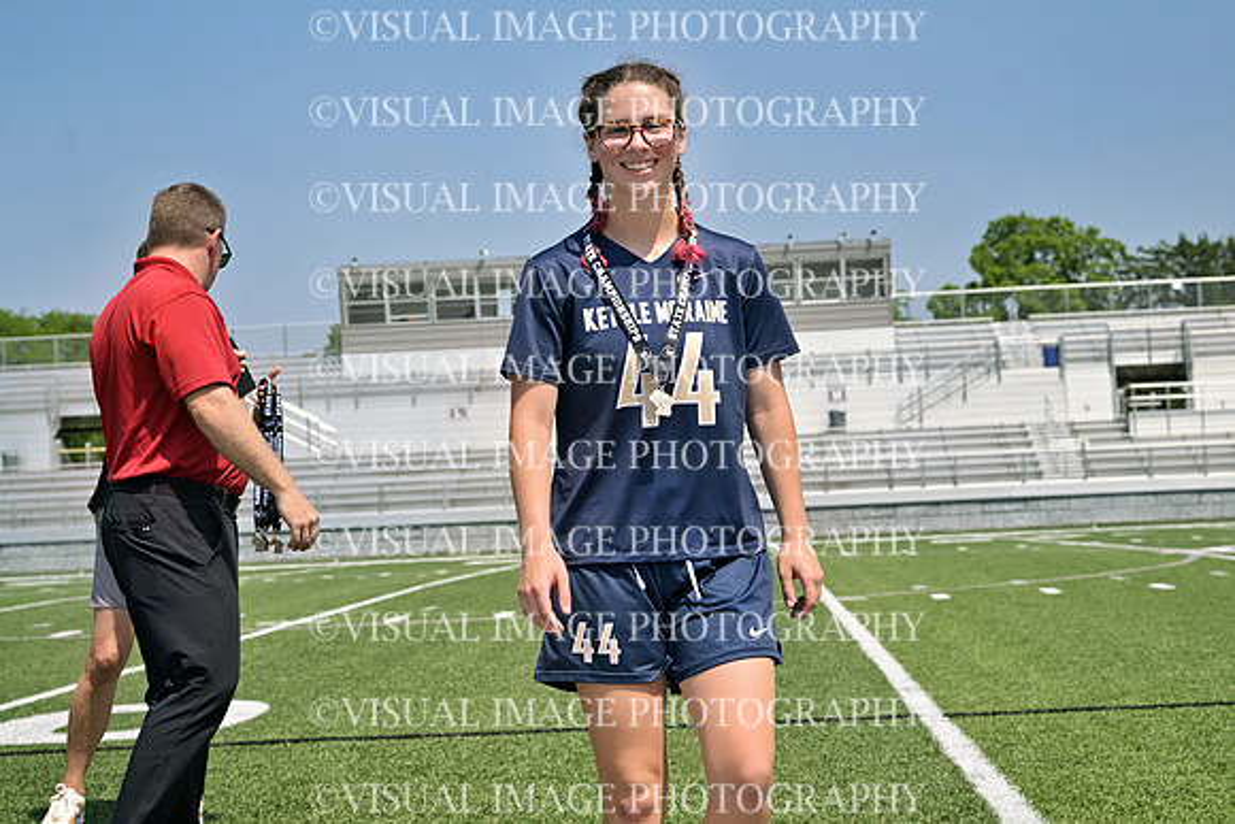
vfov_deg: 21.6
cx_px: 618
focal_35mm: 63
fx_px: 2162
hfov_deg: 31.9
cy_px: 412
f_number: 6.3
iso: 125
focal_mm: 63
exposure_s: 1/640
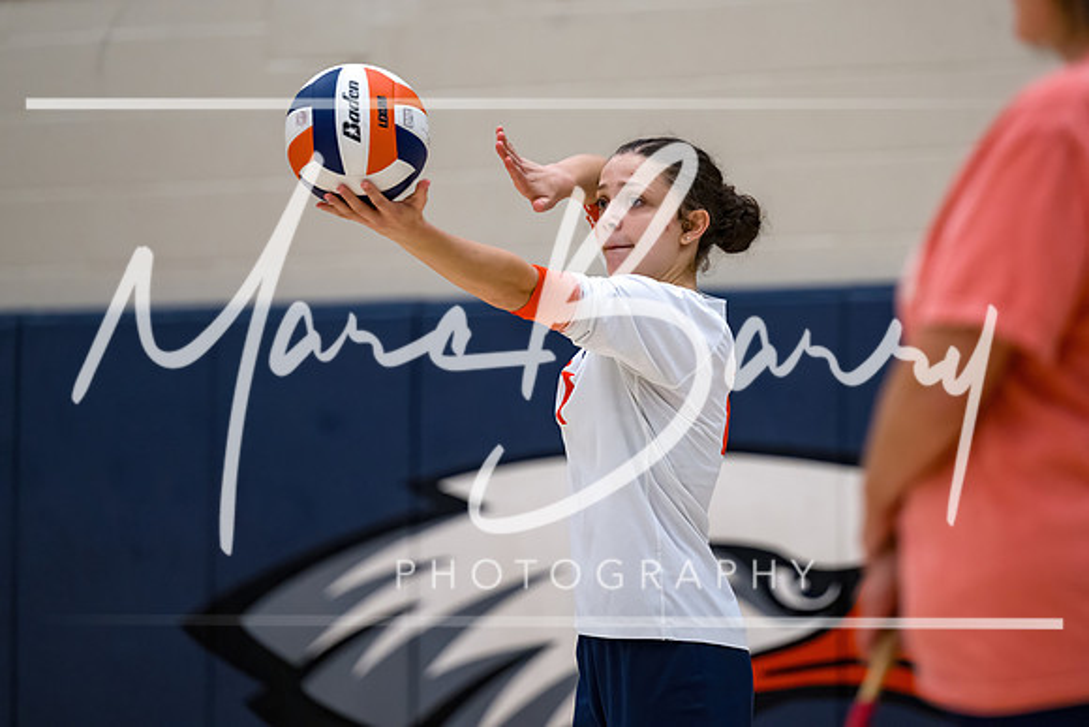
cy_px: 259
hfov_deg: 9.4
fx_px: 6618
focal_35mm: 219
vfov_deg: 6.3
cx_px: 655
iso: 2500
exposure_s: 1/1000
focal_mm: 170
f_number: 2.8
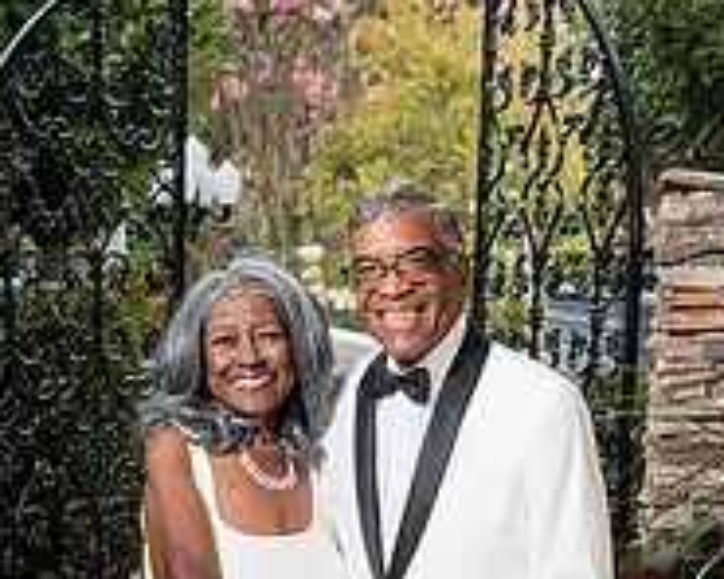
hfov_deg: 23.8
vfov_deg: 18.5
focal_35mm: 80
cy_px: 618
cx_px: 297
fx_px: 1714
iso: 640
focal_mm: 35
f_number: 4
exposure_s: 1/250
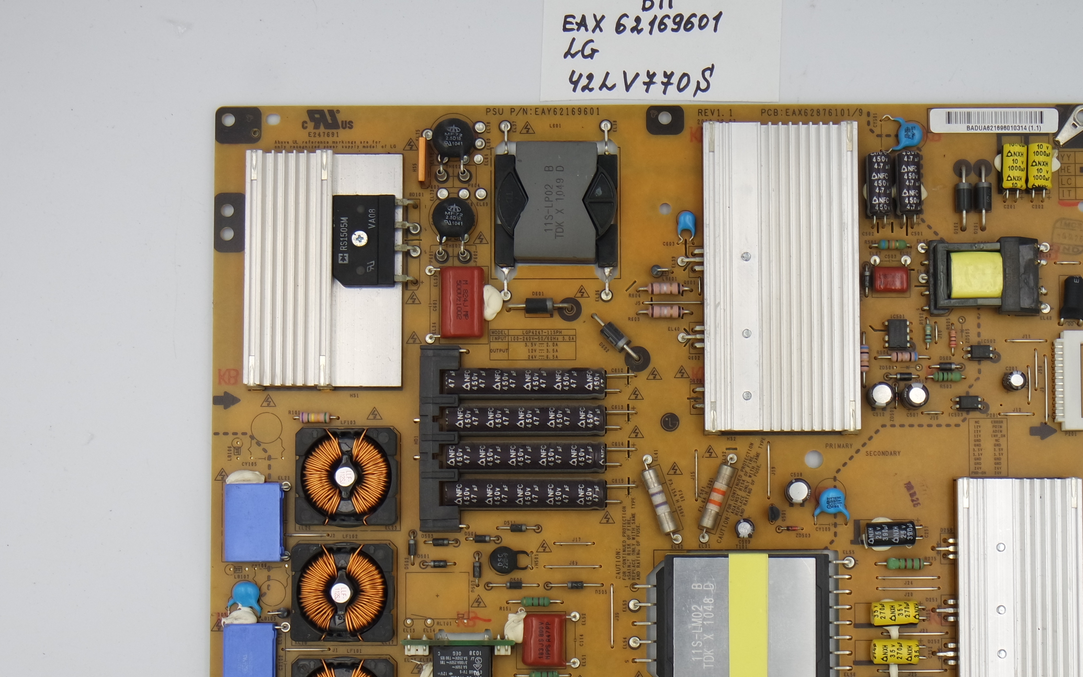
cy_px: 486
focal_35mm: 63
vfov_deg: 20.5
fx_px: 1860
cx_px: 646
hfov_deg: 32.4
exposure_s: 1/125
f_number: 4.5
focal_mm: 16
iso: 160
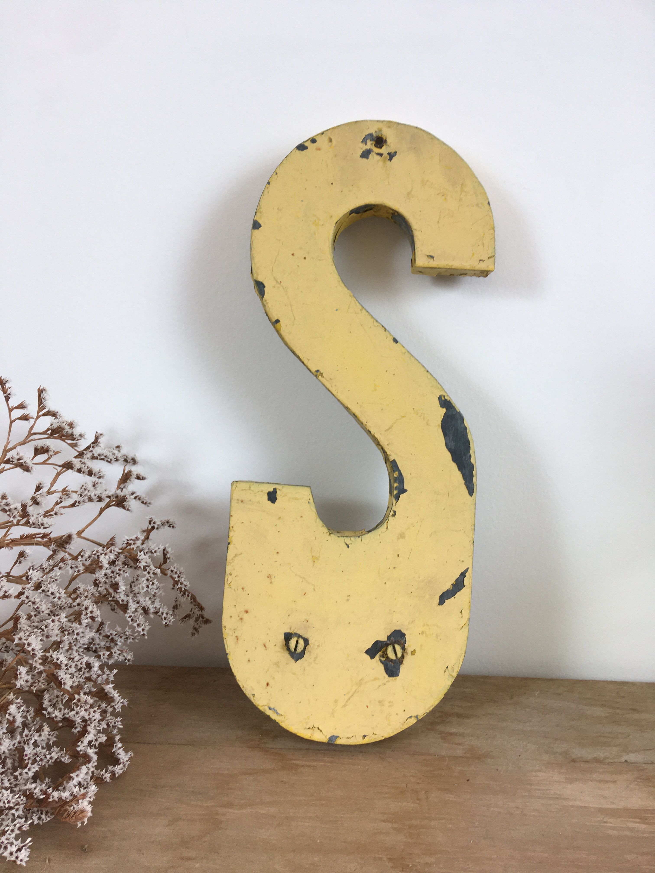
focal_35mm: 29
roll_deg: -0.2
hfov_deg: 48.2
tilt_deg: -11.9
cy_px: 436
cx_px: 328
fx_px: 732
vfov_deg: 61.7
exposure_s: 1/50
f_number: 2.2
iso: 32
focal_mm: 4.15
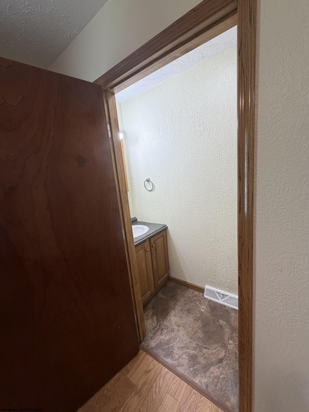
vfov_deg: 102.1
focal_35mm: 14
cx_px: 154
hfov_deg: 85.7
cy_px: 206
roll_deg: +5.5
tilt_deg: -10.2
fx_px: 167
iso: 160
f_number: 2.2
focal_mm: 2.22
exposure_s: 1/120
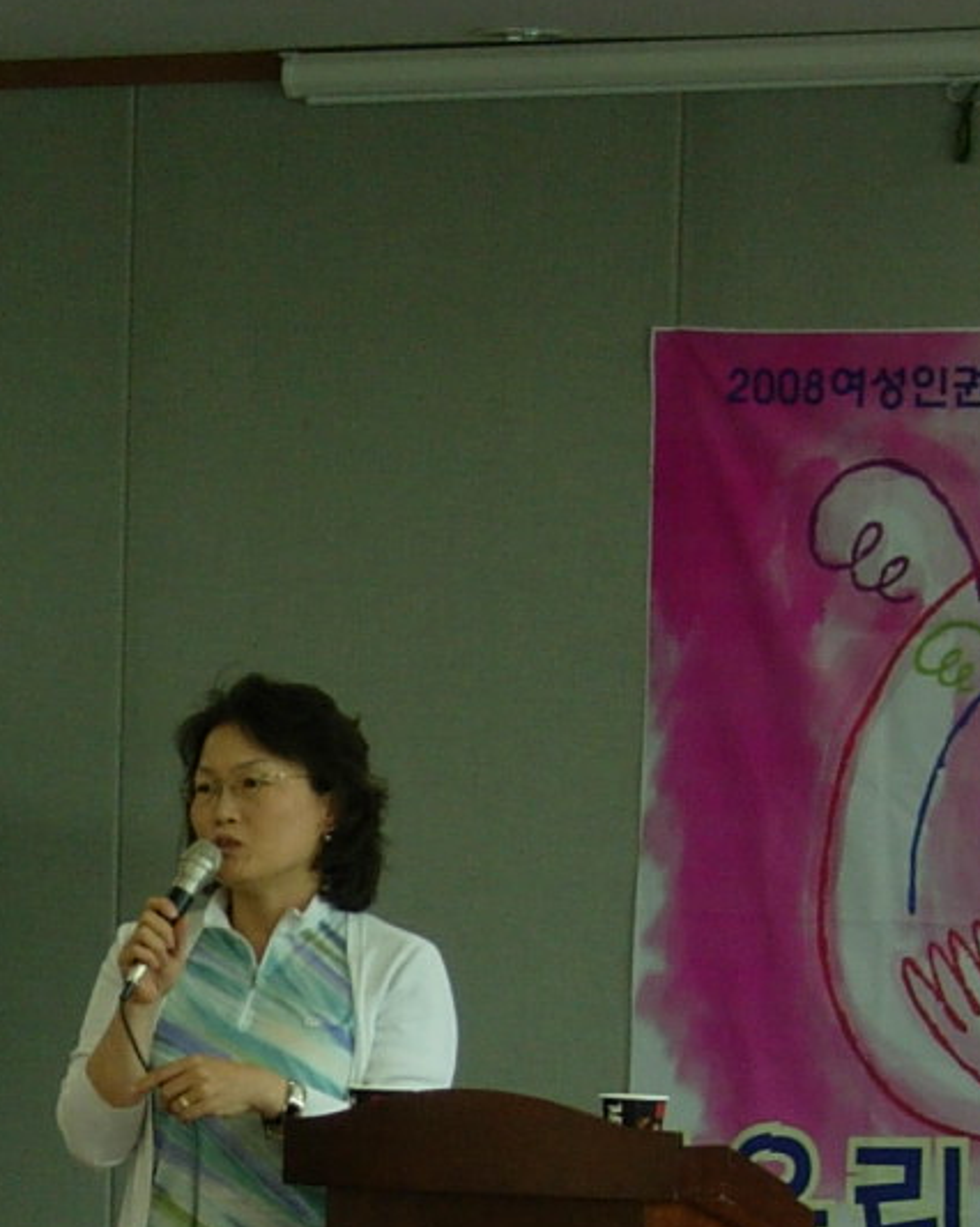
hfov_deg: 7.3
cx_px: -200
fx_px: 7654
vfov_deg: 9.1
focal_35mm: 211
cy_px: 1296
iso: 64
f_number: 3.7
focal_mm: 14.9
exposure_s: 1/21.3
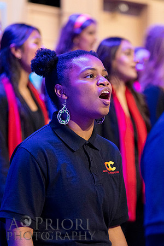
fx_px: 1076
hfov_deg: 8.7
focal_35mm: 158
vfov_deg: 13.0
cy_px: 123
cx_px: 82
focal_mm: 105
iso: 5000
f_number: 2.8
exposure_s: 1/125
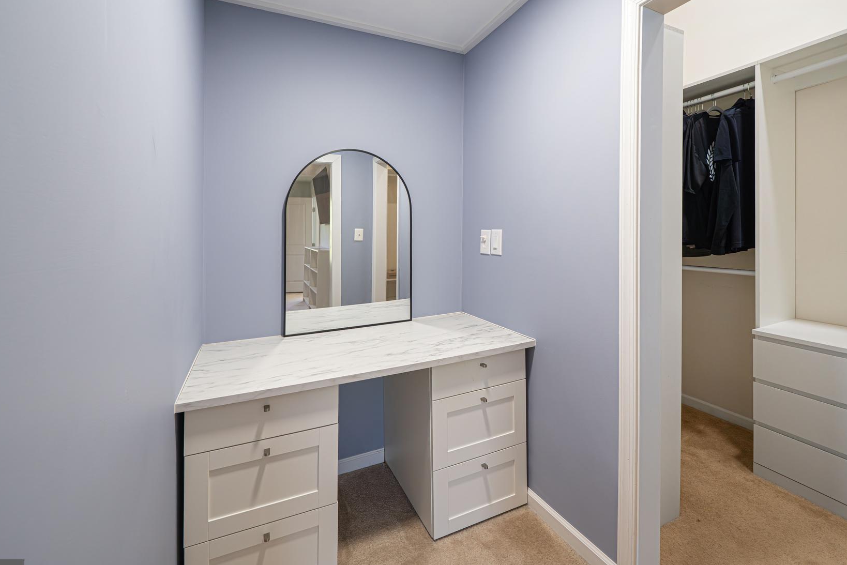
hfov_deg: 100.3
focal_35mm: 15
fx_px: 353
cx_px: 439
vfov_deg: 77.0
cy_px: 244
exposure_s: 1/40
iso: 640
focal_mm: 12
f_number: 5.6
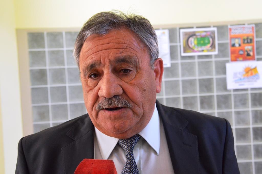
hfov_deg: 45.0
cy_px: 87
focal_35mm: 44
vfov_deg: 30.7
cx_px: 131
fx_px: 316
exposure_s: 1/160
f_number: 6.3
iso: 5000
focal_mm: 29
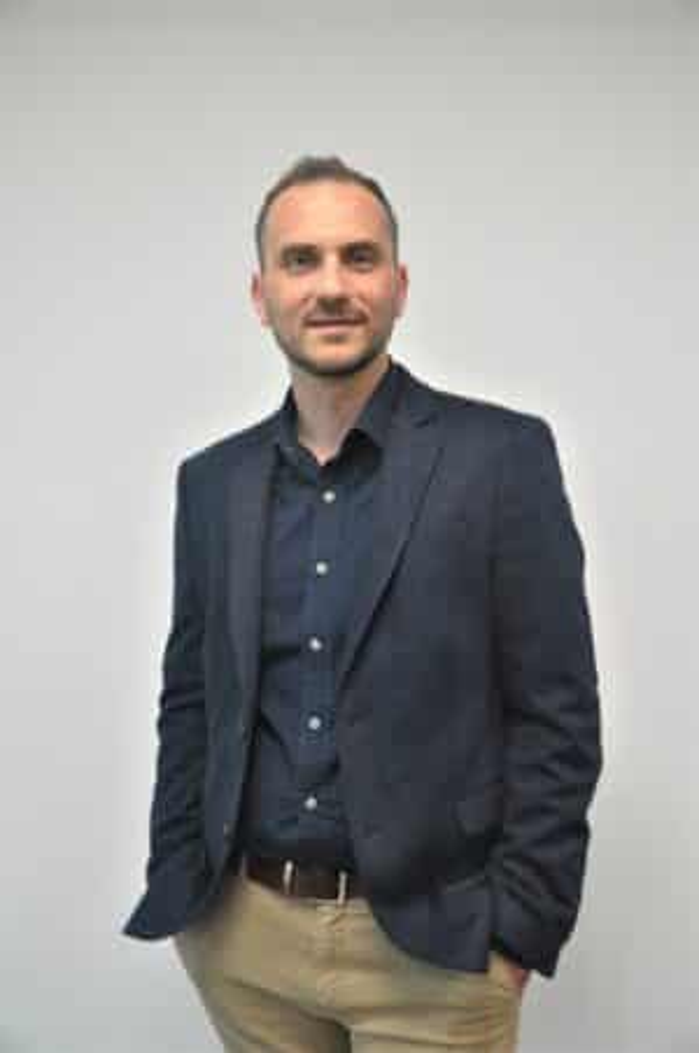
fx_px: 1052
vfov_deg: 53.2
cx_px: 350
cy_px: 526
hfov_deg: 36.8
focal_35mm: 36
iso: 800
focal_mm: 24
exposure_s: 1/60
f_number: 4
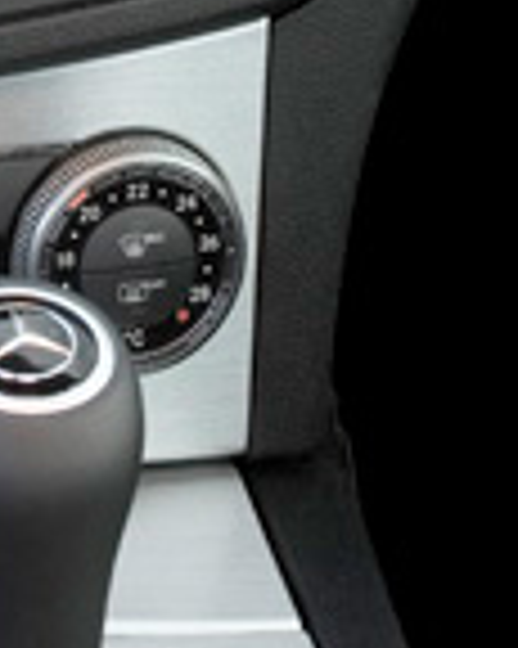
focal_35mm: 185
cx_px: -126
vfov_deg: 10.3
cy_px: -58
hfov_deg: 8.3
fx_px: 3549
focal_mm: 28
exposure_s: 1/13
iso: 100
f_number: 8
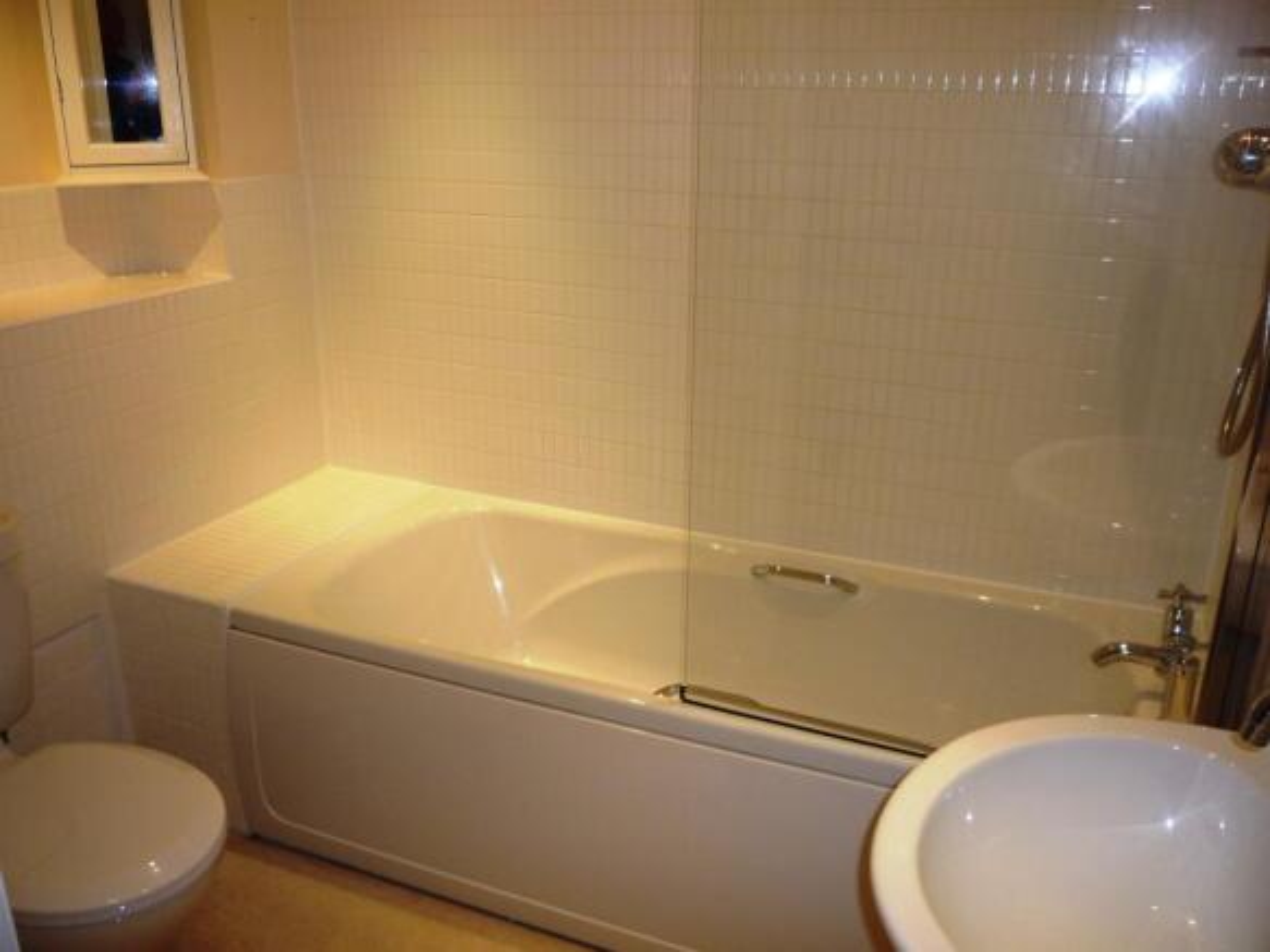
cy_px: 476
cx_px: 635
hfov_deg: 60.0
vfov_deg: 46.8
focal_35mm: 30
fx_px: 1100
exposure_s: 1/30
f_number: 3.3
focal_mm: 5.2
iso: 100
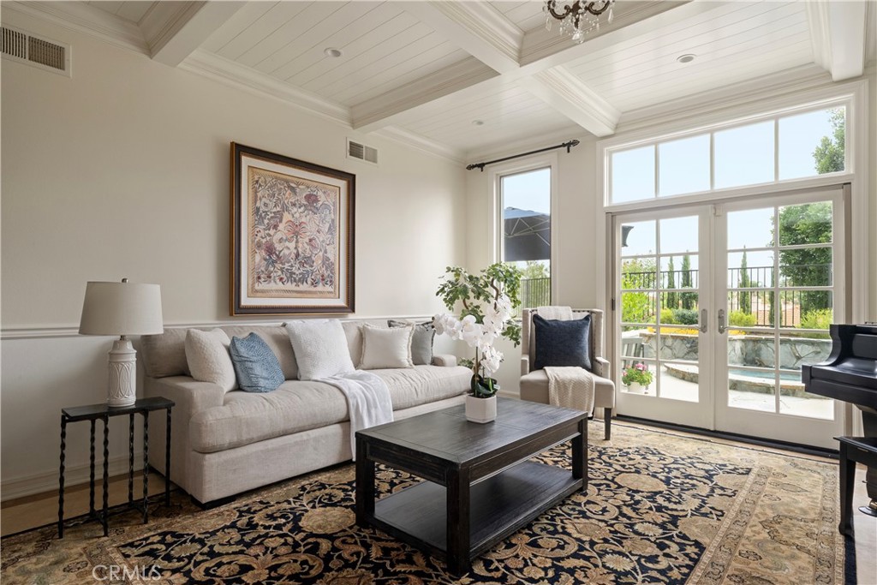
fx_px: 439
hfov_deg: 90.0
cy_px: 292
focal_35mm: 18
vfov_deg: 67.4
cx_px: 438
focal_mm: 18
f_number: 14
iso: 500
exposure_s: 1/8
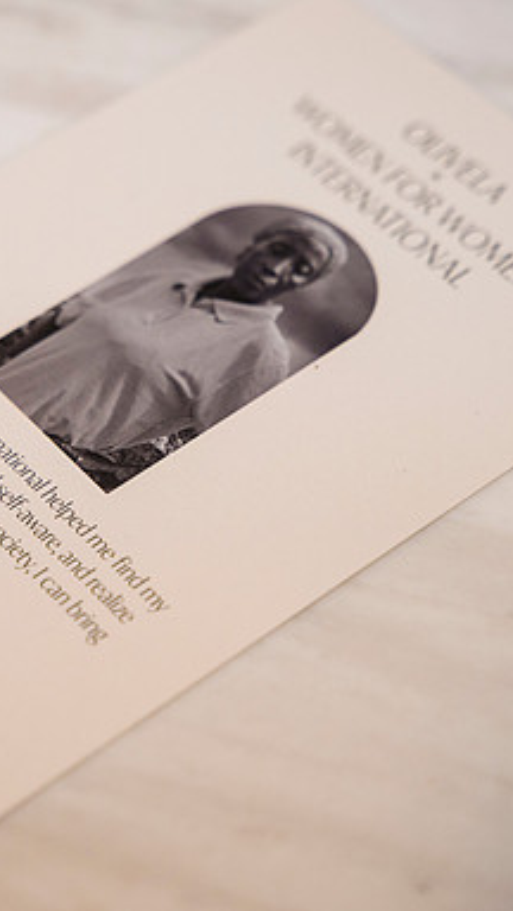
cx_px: 204
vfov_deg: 21.8
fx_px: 2370
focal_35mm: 98
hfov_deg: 12.3
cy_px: 457
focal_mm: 62
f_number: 4
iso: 1250
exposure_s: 1/125
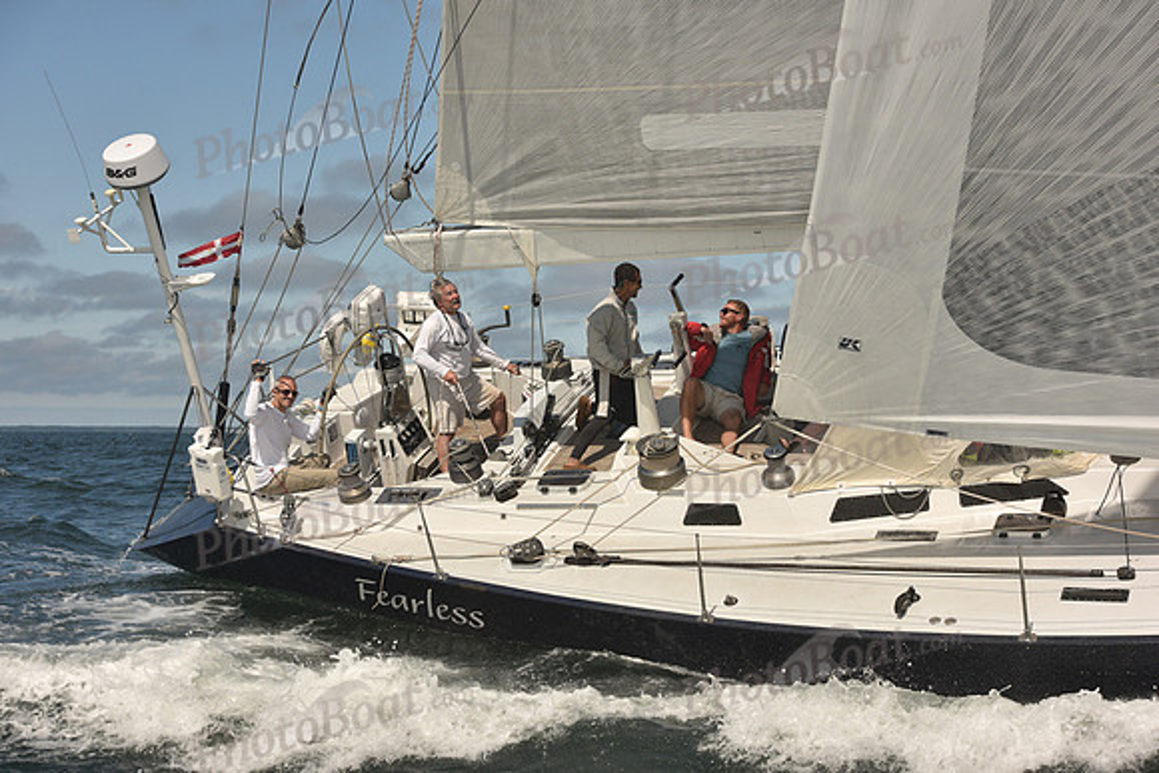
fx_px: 2254
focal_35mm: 70
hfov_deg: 28.8
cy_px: 386
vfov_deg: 19.5
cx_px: 580
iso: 320
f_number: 8
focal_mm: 70
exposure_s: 1/1000
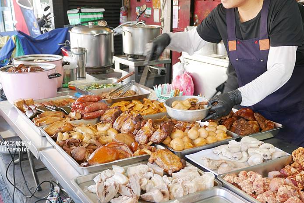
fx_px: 354
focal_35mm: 42
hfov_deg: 46.2
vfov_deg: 31.4
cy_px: 149
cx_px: 177
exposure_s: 1/60
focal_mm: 14
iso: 200
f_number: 2.5
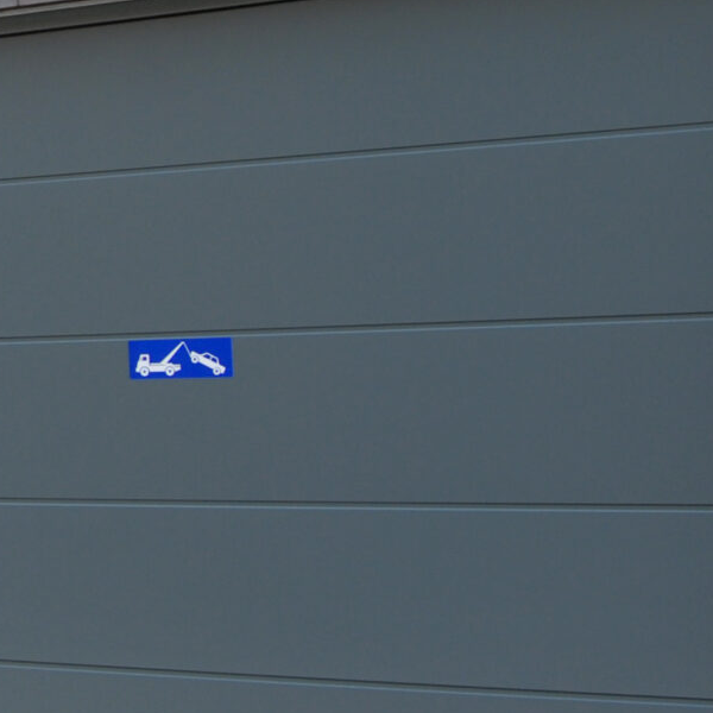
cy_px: 26
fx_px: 2284
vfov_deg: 17.4
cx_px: -463
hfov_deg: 15.8
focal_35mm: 98
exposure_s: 1/160
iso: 160
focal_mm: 18
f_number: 8
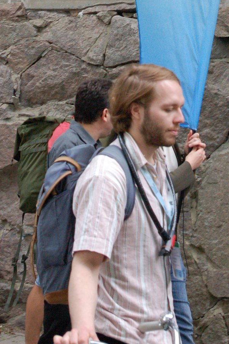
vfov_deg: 18.2
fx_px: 1032
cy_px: -42
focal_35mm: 108
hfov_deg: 12.6
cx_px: 163
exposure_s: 1/125
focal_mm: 32
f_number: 7.1
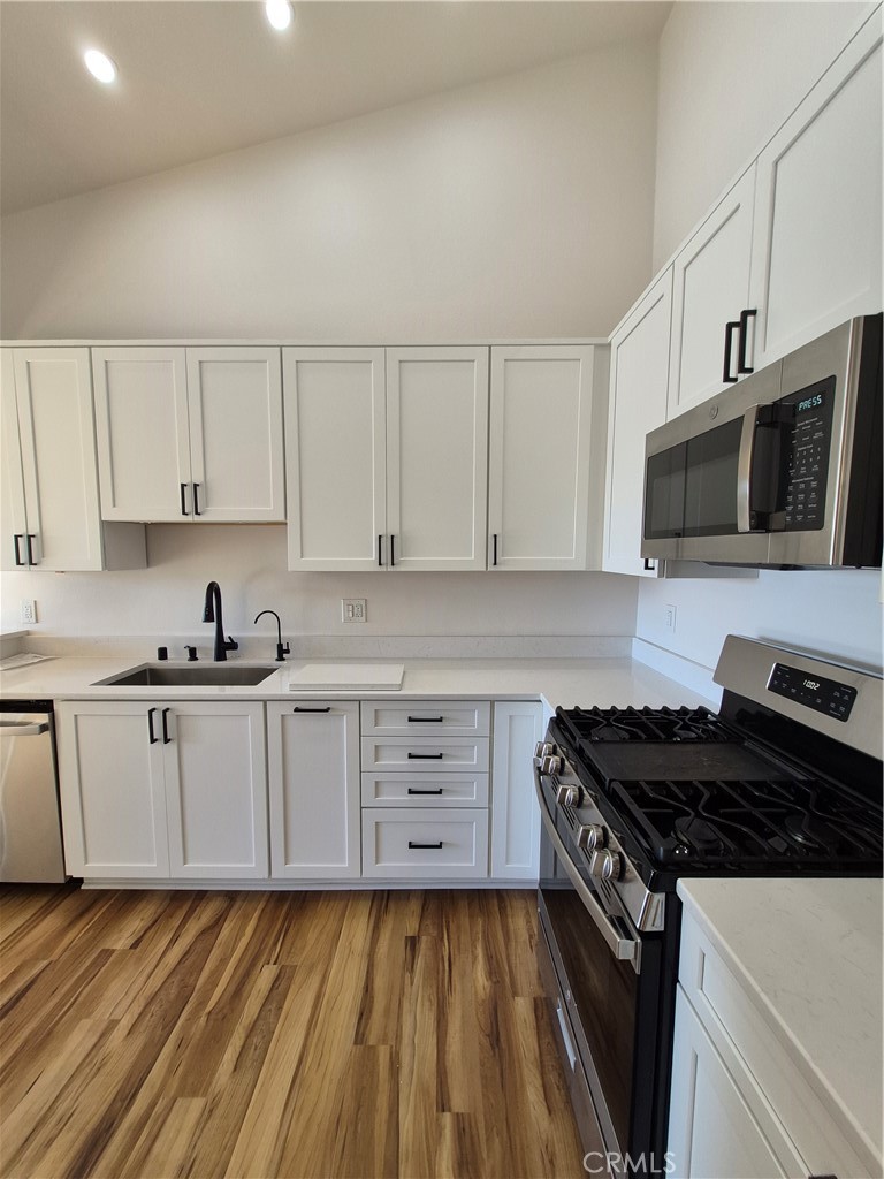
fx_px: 443
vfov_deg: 106.2
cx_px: 442
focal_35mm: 13
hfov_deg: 89.9
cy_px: 590
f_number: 2.2
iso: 80
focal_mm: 1.74
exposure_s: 1/120
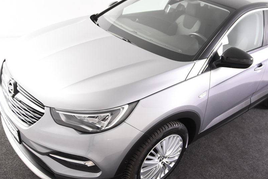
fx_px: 243
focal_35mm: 33
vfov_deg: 40.4
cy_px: 92
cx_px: 158
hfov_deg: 57.4
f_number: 3.5
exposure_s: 1/50
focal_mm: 17
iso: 1600
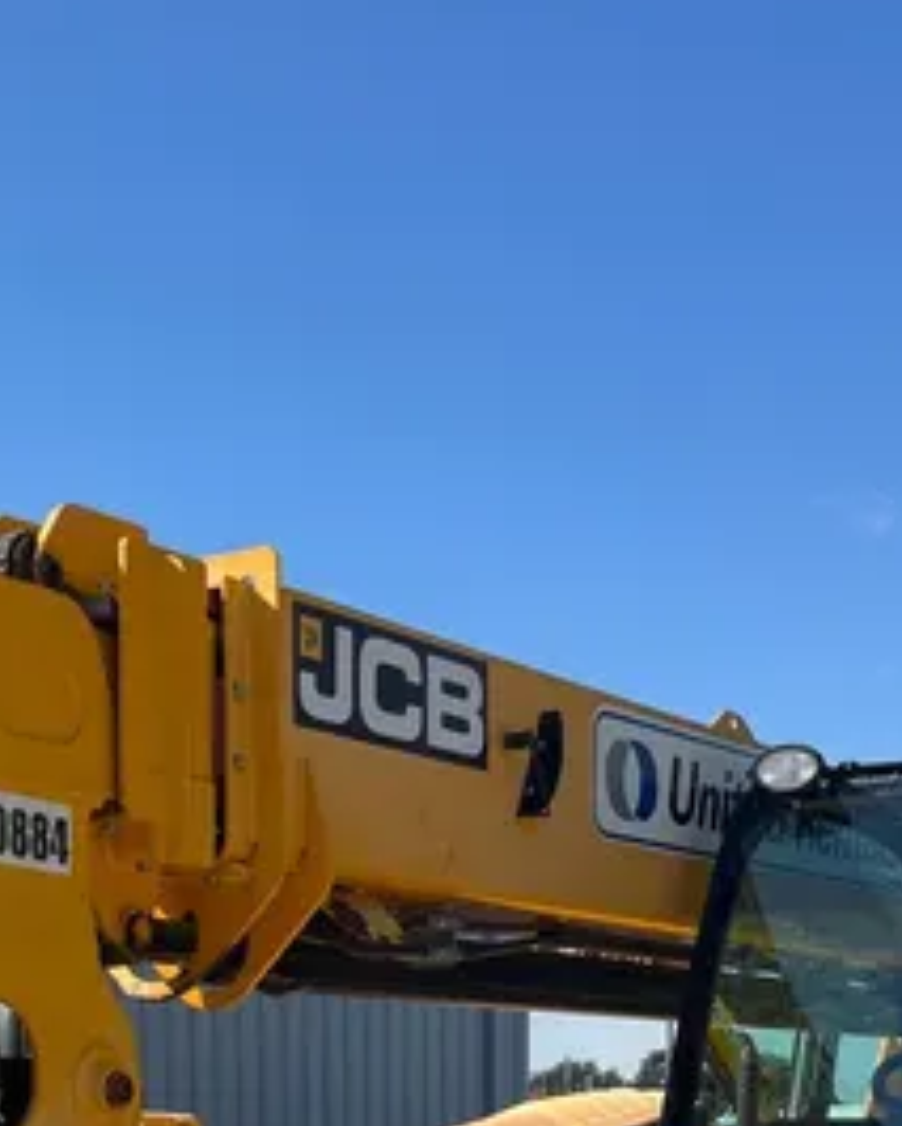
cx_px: 313
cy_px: 1378
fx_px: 2335
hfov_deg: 21.8
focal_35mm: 70
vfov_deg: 24.4
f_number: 1.6
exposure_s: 1/2410
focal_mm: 5.1
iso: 50
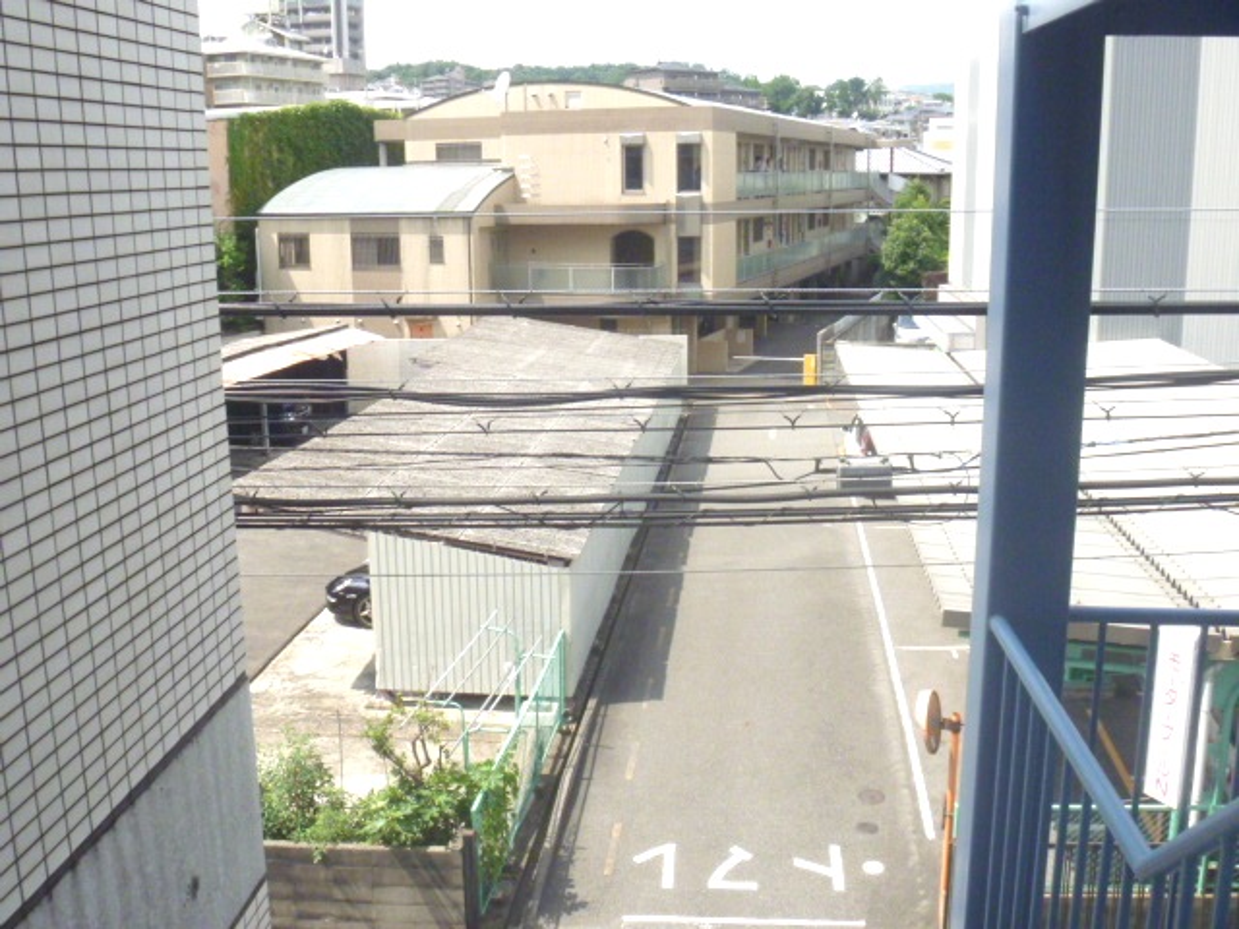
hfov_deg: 52.6
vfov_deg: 40.7
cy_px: 464
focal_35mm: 35
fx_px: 1253
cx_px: 620
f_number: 5.6
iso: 400
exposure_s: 1/1000
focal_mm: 6.3
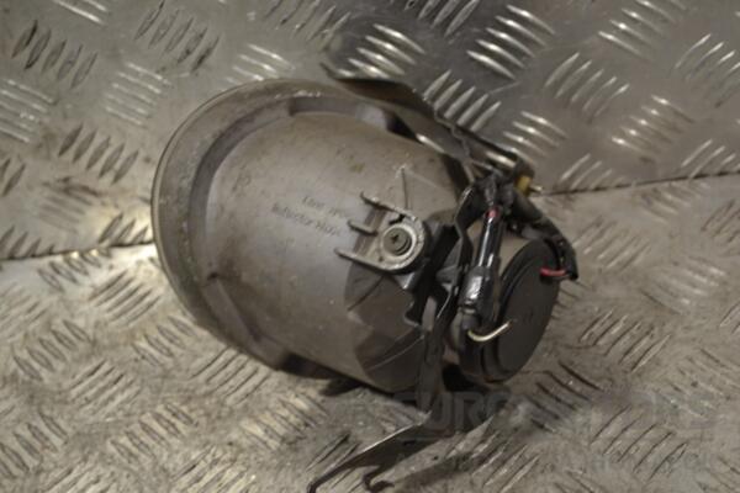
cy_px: 246
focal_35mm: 66
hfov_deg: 30.5
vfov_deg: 20.6
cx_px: 370
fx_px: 1357
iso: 160
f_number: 5.3
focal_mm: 44
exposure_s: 1/30
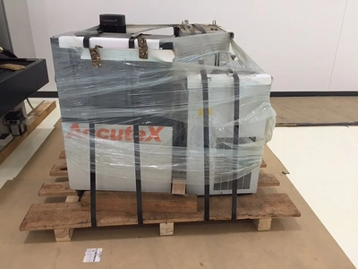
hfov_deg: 61.7
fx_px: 300
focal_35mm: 29
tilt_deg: -22.6
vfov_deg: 48.2
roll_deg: -1.4
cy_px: 134
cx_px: 179
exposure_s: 1/30
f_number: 2.2
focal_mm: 4.15
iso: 32
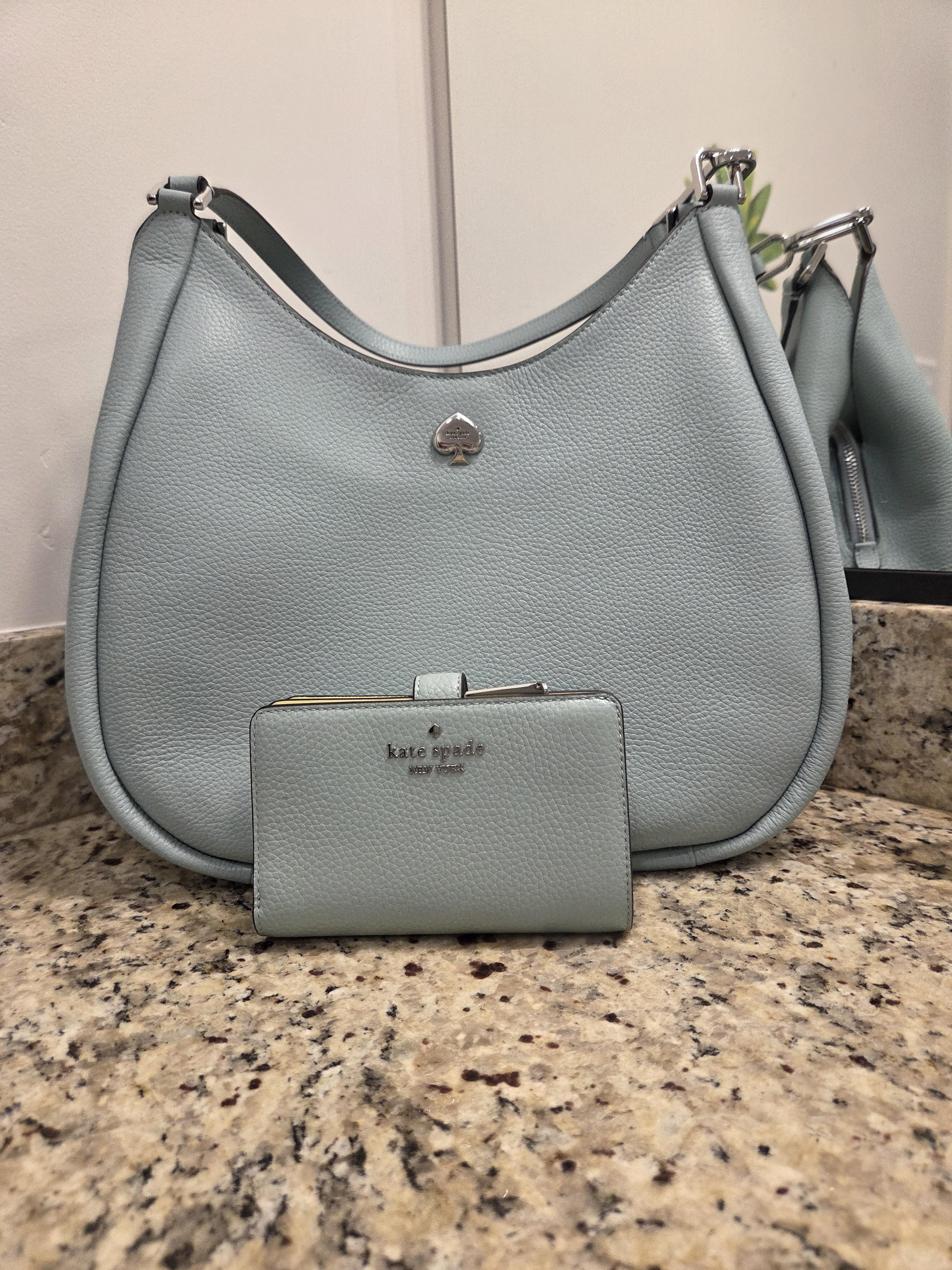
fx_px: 843
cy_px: 635
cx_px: 476
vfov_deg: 73.9
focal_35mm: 23
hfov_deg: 58.9
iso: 200
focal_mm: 5.4
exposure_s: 1/120
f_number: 1.8
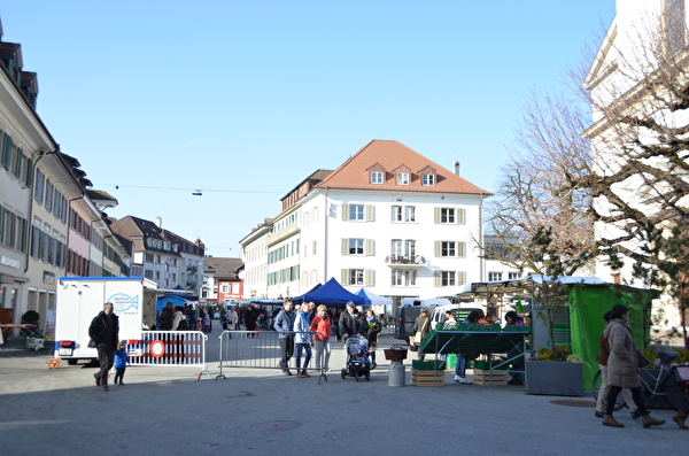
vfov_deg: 39.8
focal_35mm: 33
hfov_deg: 57.3
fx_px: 630
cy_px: 228
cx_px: 344
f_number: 5.6
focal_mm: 22
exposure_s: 1/4000
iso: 1600
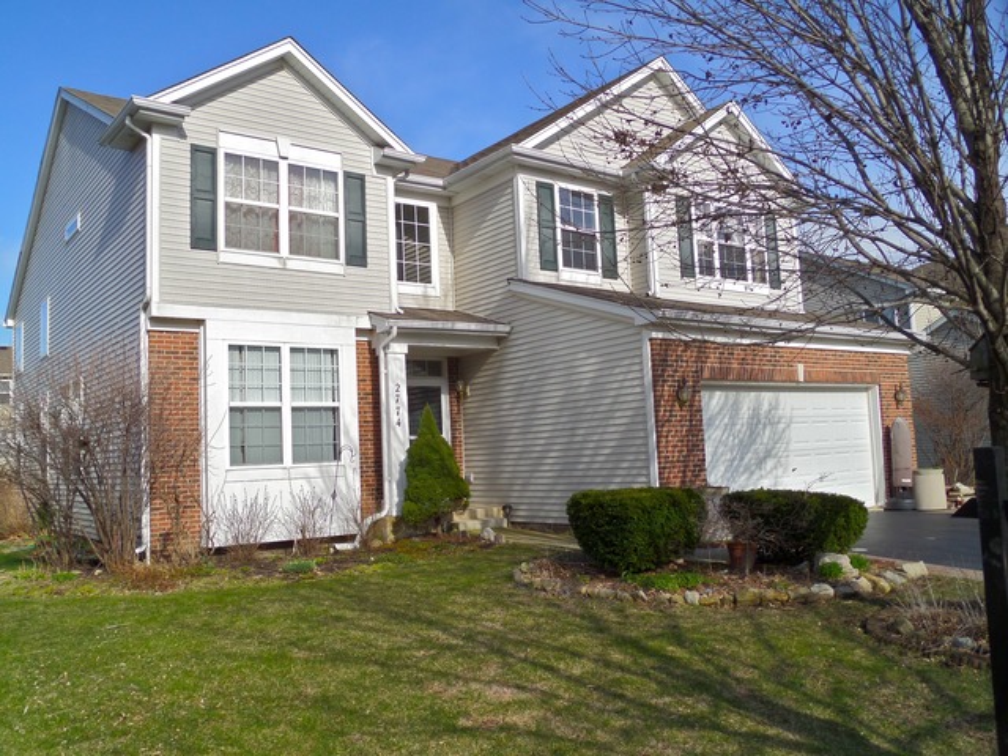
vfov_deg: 44.2
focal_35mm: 32
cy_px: 378
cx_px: 504
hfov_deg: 56.8
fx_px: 932
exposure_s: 1/1000
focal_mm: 5.3
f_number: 3.9
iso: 100
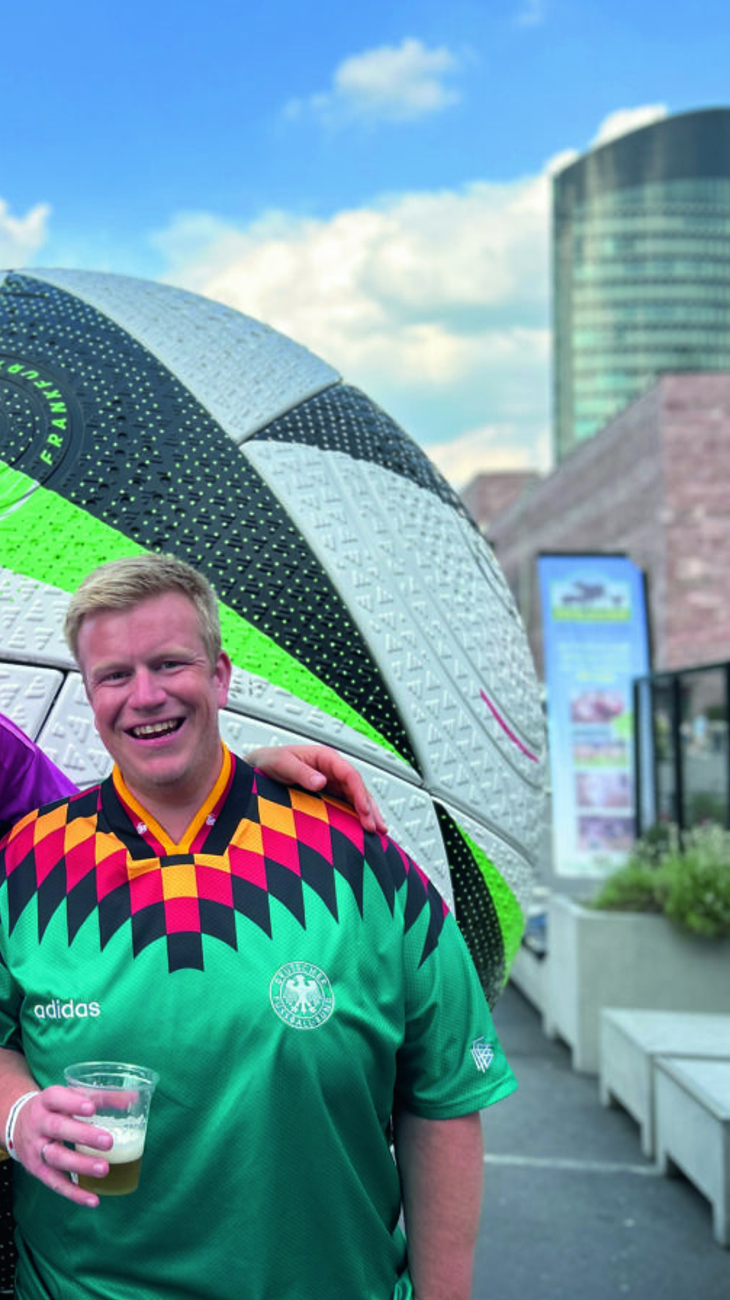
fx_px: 1309
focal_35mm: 38
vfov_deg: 52.8
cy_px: 651
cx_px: 68
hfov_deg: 29.8
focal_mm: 5.7
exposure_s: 1/1838
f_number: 1.5
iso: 50
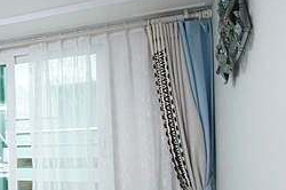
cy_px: 145
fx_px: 381
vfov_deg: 27.6
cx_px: -133
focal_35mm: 48
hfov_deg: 28.5
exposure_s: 1/125
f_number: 4
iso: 800
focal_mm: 10
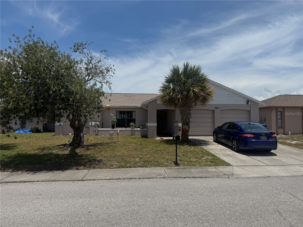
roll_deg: -0.5
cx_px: 152
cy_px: 114
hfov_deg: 71.6
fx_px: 210
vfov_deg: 56.8
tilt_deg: +1.5
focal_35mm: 24
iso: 80
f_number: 1.78
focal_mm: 6.76
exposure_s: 1/9009
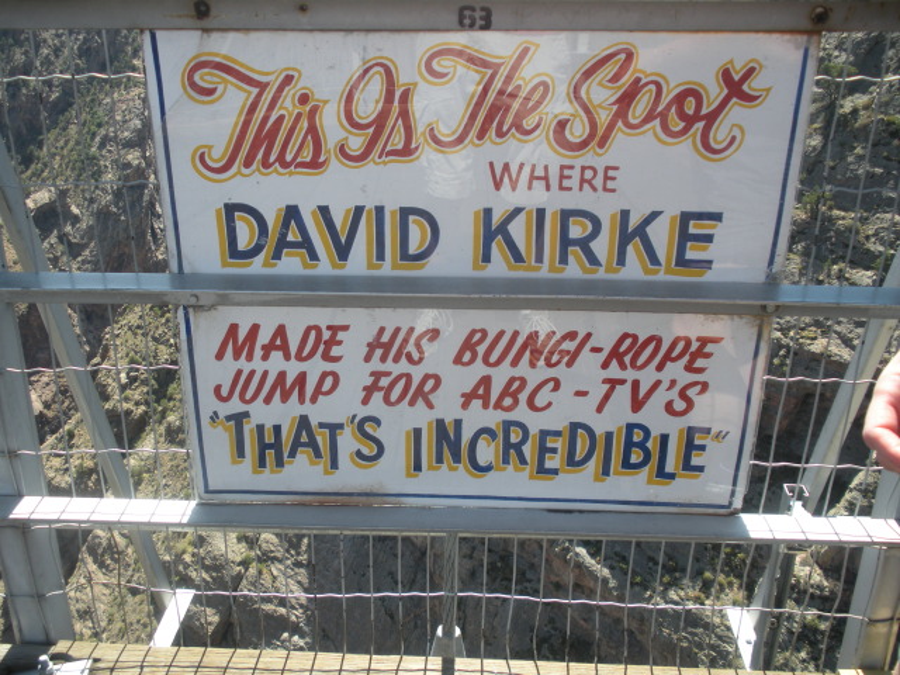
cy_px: 338
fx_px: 936
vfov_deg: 39.7
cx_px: 450
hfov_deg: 51.4
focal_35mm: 36
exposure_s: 1/257
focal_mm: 6.3
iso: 64
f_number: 3.5
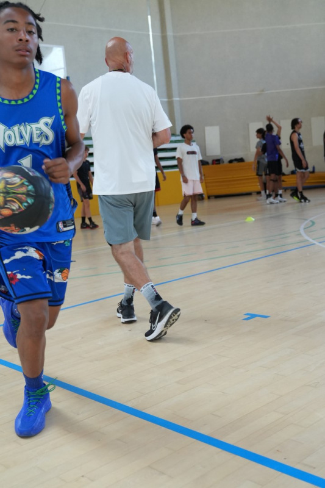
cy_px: 244
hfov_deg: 31.9
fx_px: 569
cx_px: 162
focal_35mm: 42
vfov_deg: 46.4
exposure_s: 1/400
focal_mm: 28
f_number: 2.8
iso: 1600
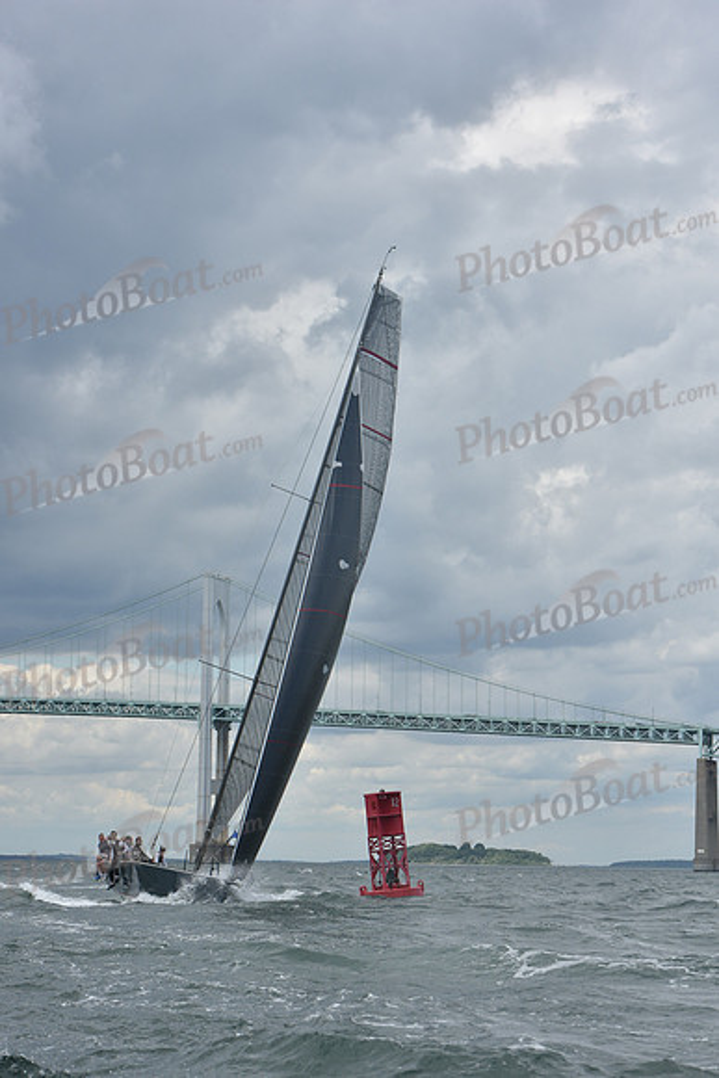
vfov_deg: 21.5
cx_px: 360
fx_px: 2844
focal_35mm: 95
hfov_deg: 14.4
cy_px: 539
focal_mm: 95
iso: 250
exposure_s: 1/1000
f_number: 8
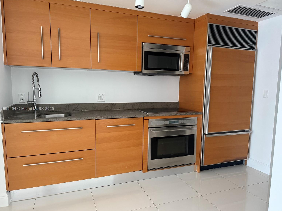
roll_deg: -1.1
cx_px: 142
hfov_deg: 69.4
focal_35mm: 25
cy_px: 109
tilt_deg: -6.3
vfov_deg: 54.9
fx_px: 204
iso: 400
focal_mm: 6.76
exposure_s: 1/60
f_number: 1.78
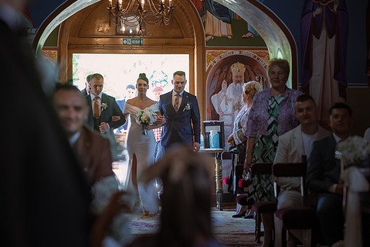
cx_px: 178
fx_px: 1058
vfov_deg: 13.3
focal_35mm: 103
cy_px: 110
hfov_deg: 19.8
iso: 1000
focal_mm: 85
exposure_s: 1/320
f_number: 2.5
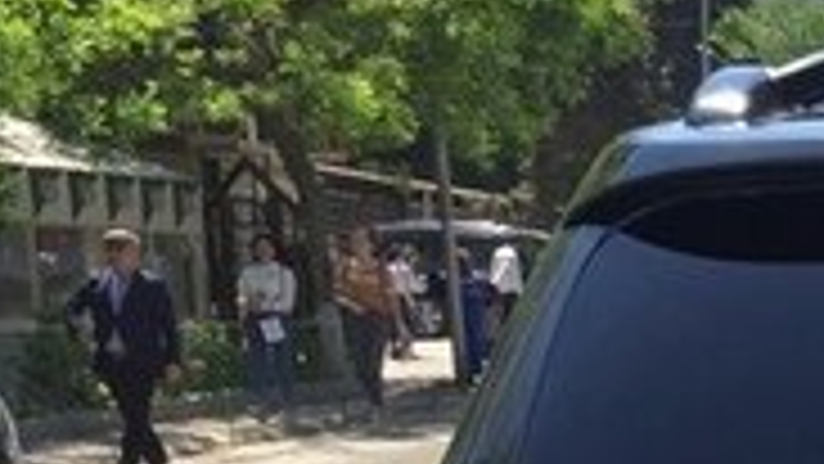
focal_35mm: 114
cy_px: 858
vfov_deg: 10.0
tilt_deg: -11.7
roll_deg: -2.2
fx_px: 2491
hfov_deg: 16.3
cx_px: 1409
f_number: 2.2
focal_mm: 4.15
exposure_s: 1/732
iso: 32
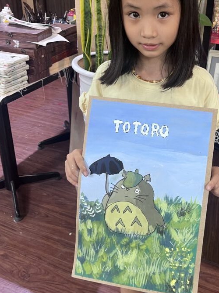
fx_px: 329
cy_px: 114
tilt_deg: -24.8
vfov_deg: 47.5
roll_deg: -1.5
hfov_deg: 36.4
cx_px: 148
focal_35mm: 39
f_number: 1.6
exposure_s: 1/50
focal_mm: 5.1
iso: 125
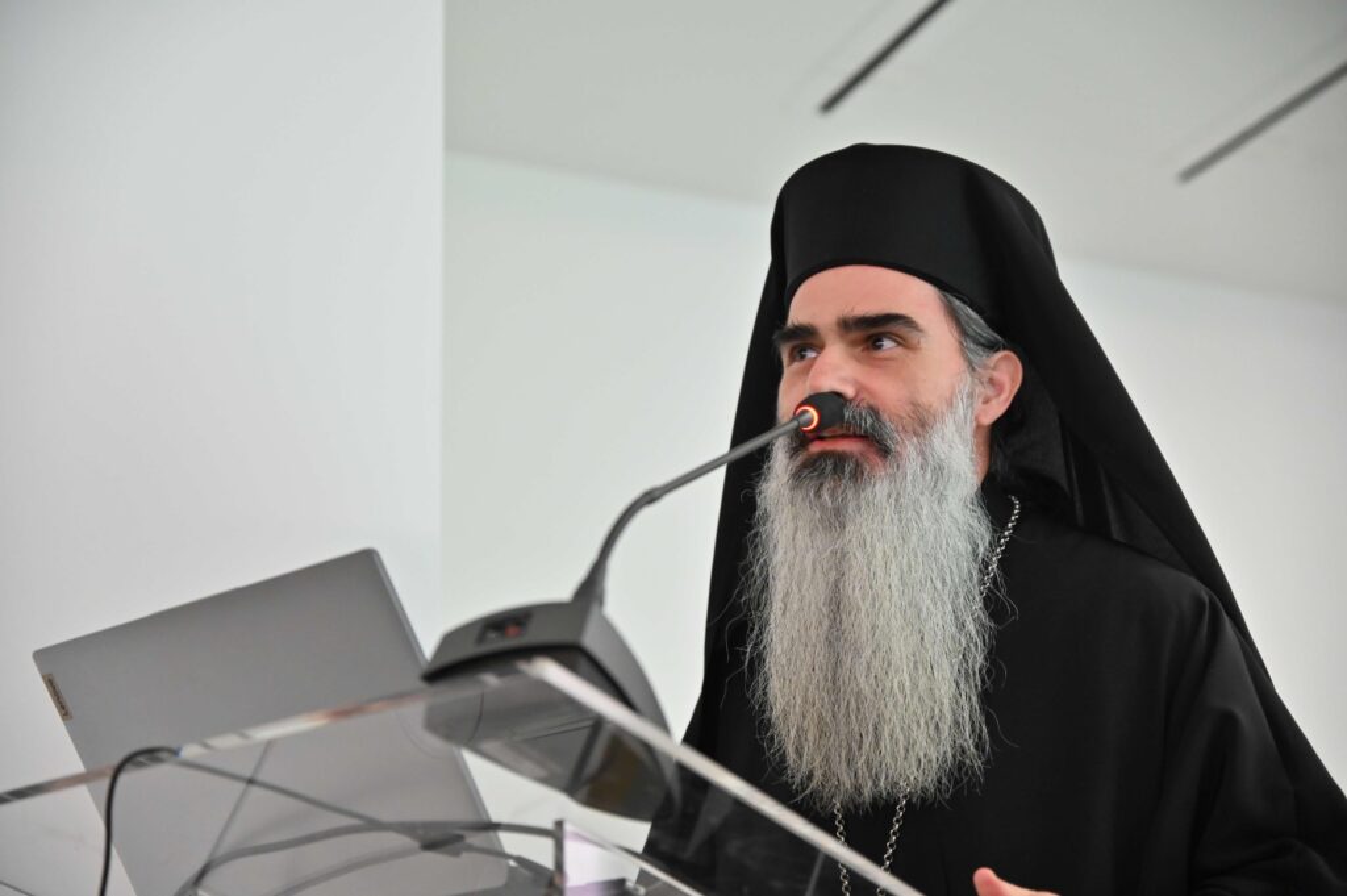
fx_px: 2617
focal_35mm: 70
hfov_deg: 28.9
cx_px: 674
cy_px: 448
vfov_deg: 19.4
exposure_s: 1/100
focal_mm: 70
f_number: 2.8
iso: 5000
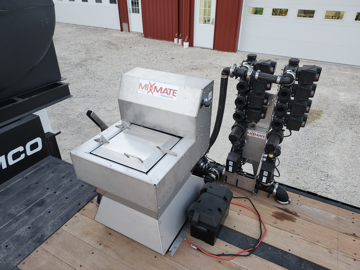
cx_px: 180
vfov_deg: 58.9
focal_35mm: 23
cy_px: 135
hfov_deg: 73.9
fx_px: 239
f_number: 1.8
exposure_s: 1/120
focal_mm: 5.54
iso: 320
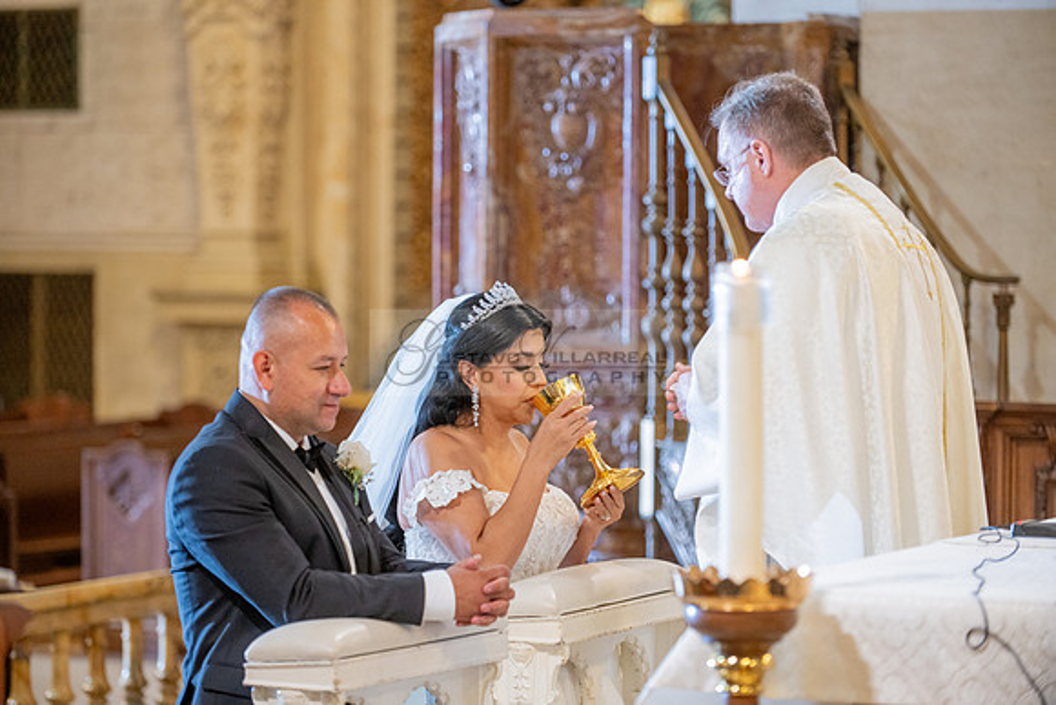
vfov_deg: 10.2
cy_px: 352
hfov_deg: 15.2
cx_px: 528
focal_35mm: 135
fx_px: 3961
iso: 1000
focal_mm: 135
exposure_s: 1/100
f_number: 2.8
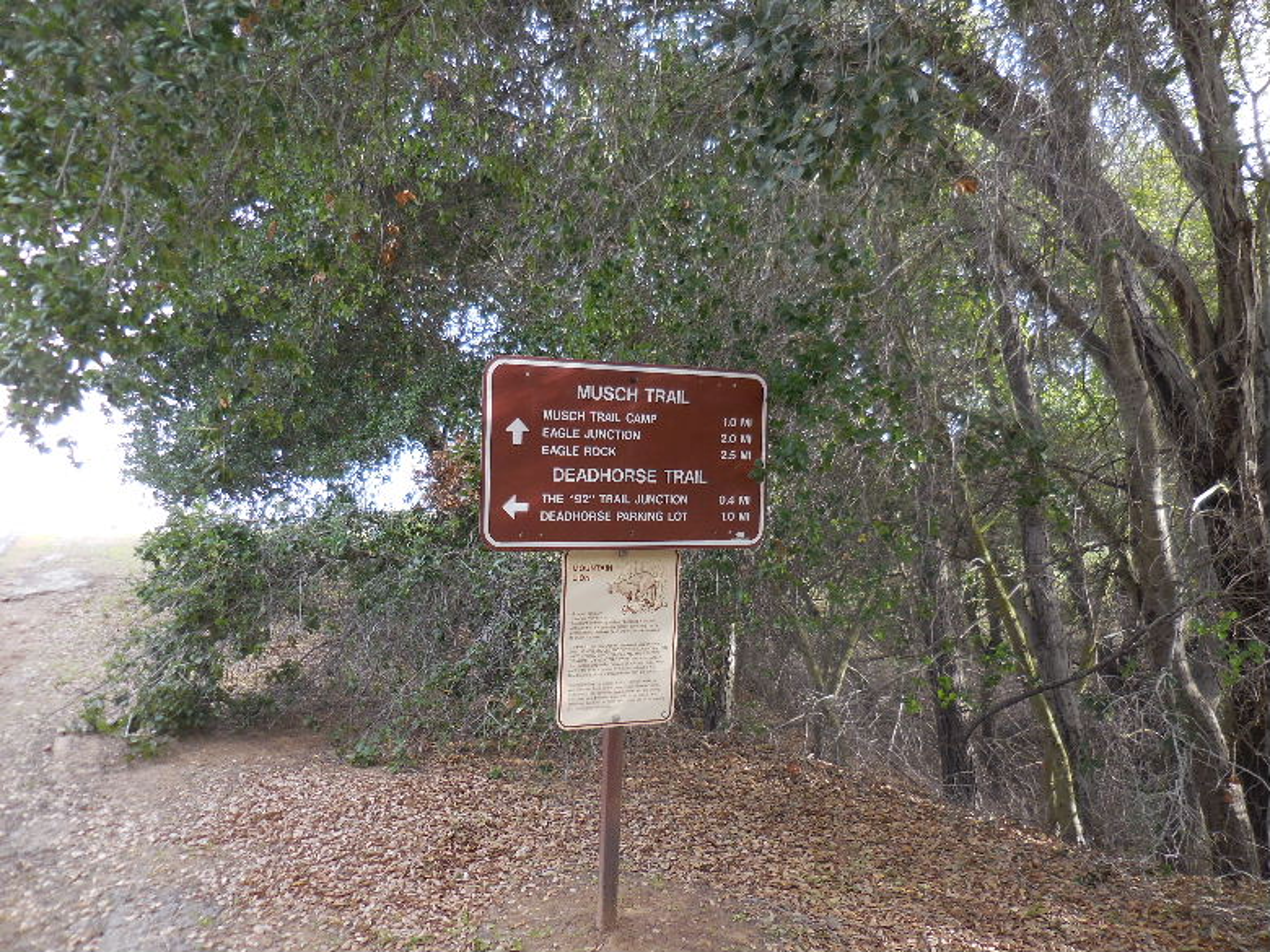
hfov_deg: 69.4
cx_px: 635
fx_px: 917
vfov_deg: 54.9
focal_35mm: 25
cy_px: 476
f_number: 3.3
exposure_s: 1/50
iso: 125
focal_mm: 4.5
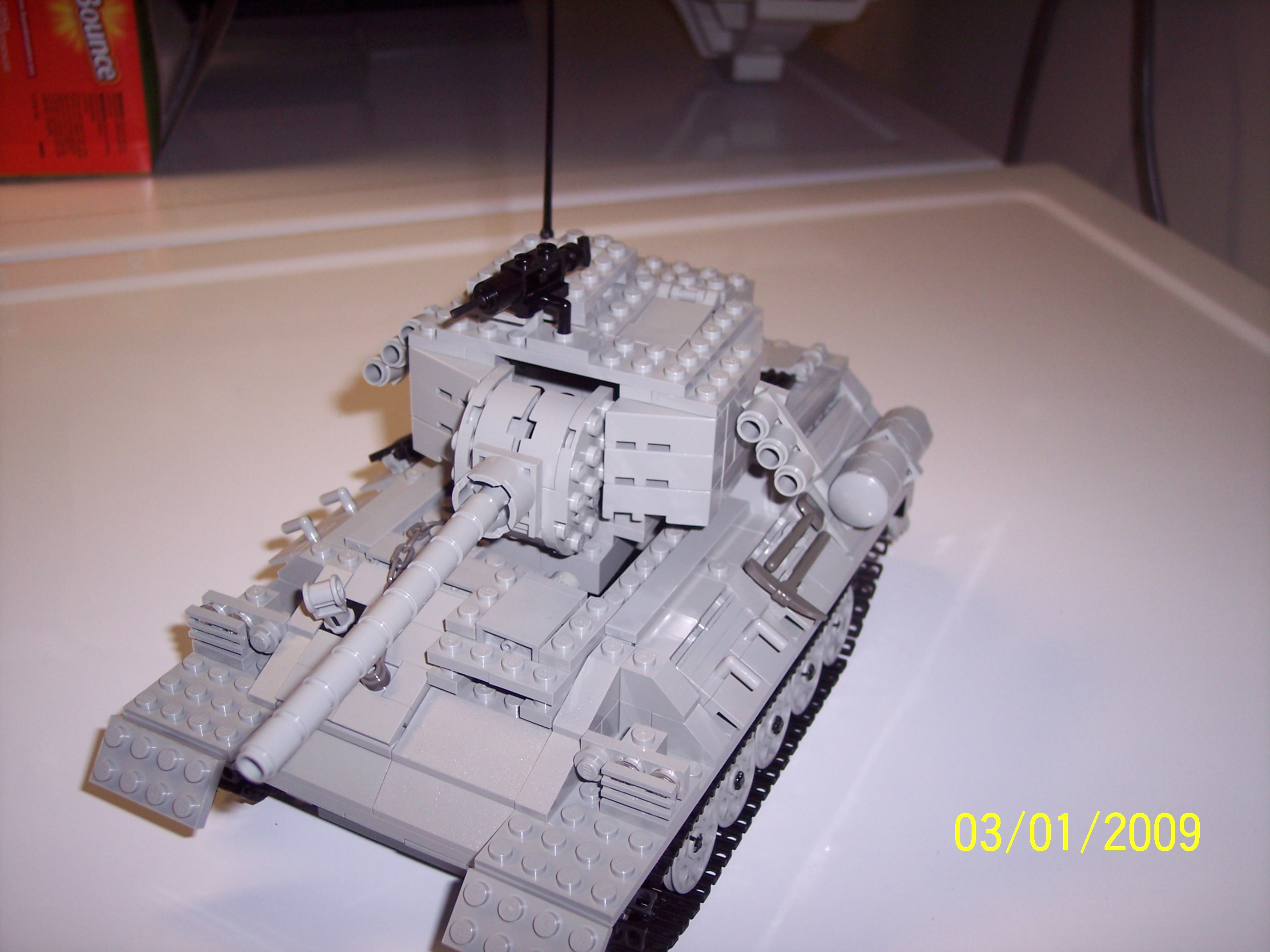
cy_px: 476
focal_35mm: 39
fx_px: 1431
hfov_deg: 47.9
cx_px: 635
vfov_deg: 36.8
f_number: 2.8
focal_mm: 8
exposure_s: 1/60
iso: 100
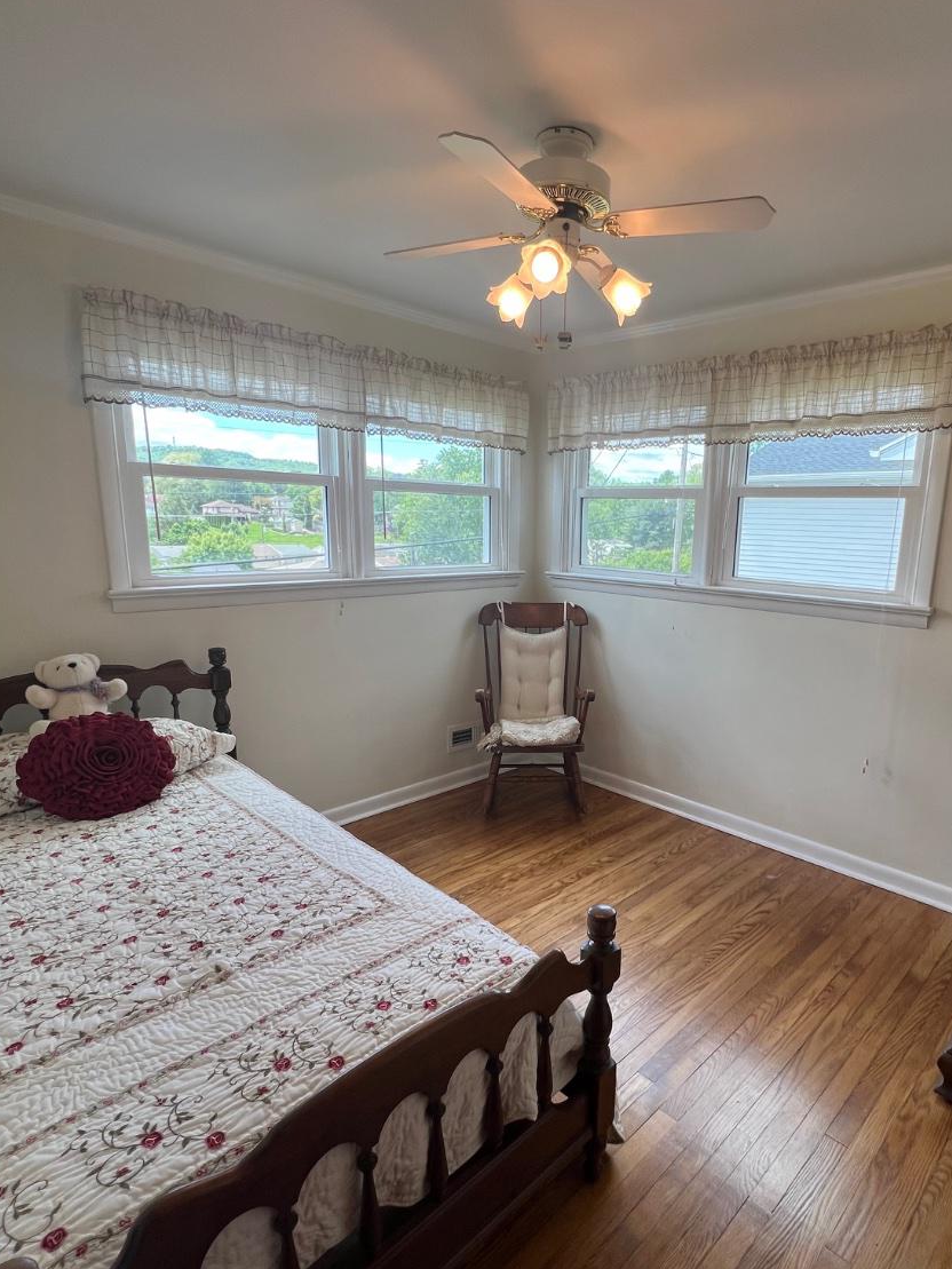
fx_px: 660
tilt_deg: -11.0
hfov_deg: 70.8
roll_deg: -1.3
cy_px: 666
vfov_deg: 87.7
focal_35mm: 18
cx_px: 576
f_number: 1.8
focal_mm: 1.57
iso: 32
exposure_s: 1/120
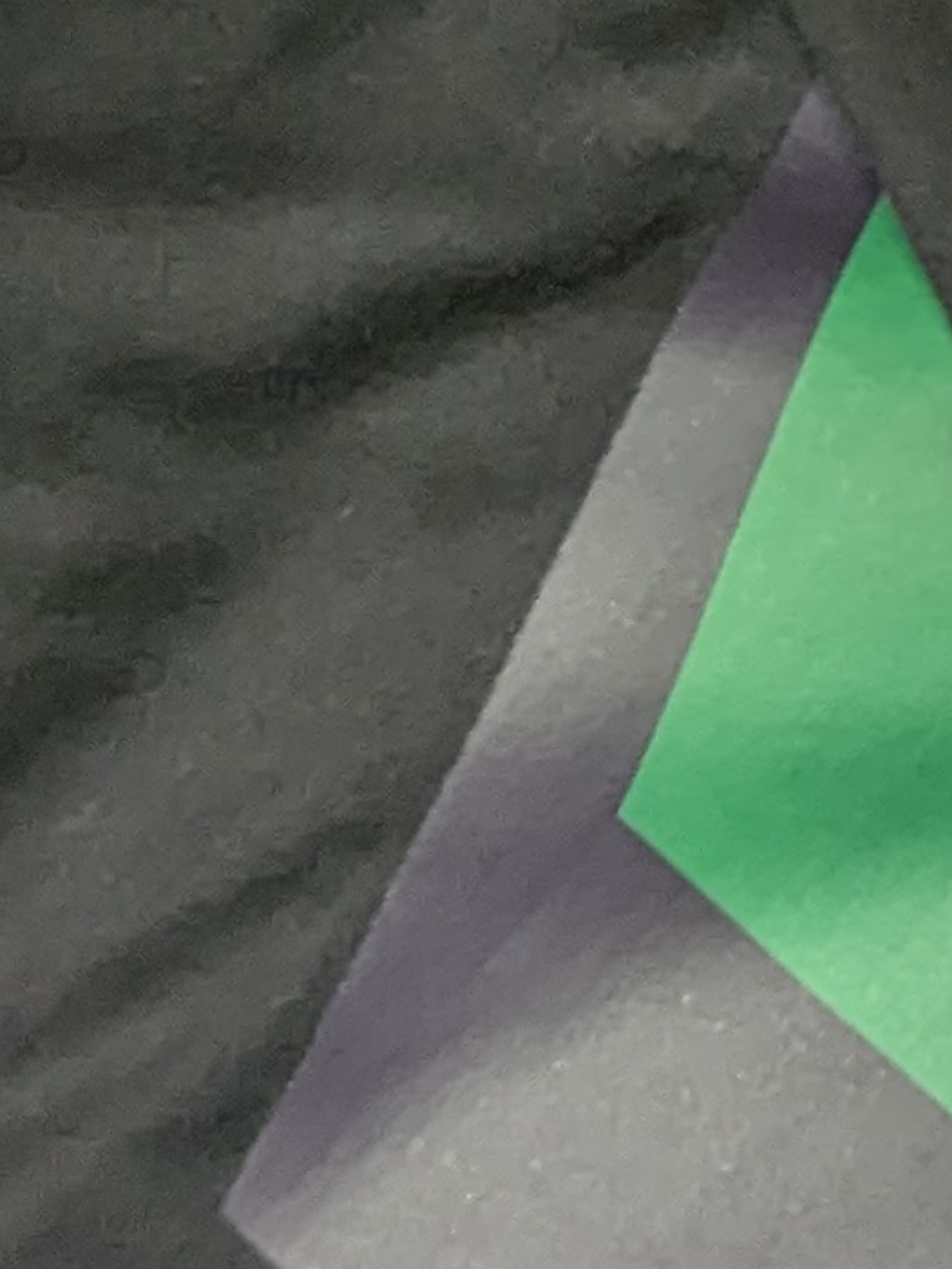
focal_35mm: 92
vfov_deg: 21.0
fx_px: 3373
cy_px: 221
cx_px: 1370
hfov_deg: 15.0
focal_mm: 2.35
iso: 74
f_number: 2.2
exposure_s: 1/60
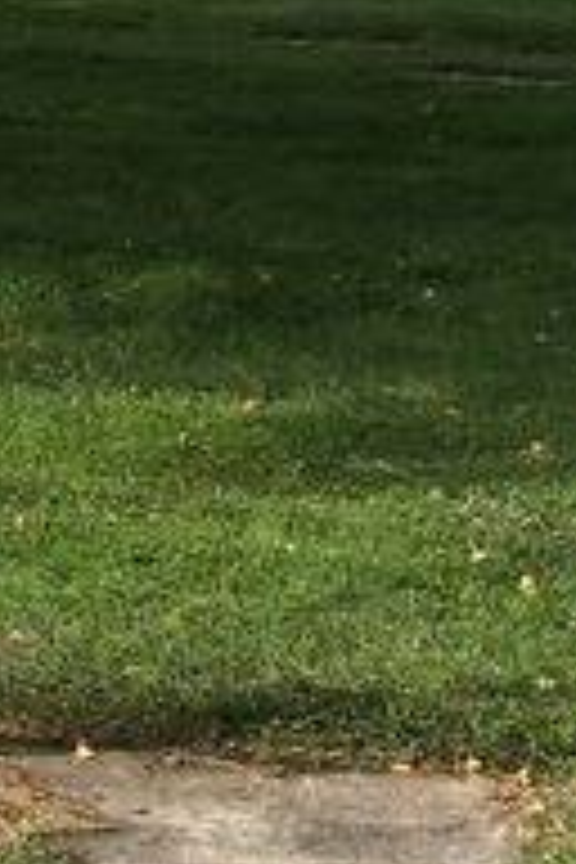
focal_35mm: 158
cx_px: -608
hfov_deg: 8.2
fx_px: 3792
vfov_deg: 11.0
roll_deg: +0.1
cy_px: -1202
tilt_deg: +10.4
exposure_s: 1/769
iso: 25
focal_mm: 4.15
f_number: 2.2
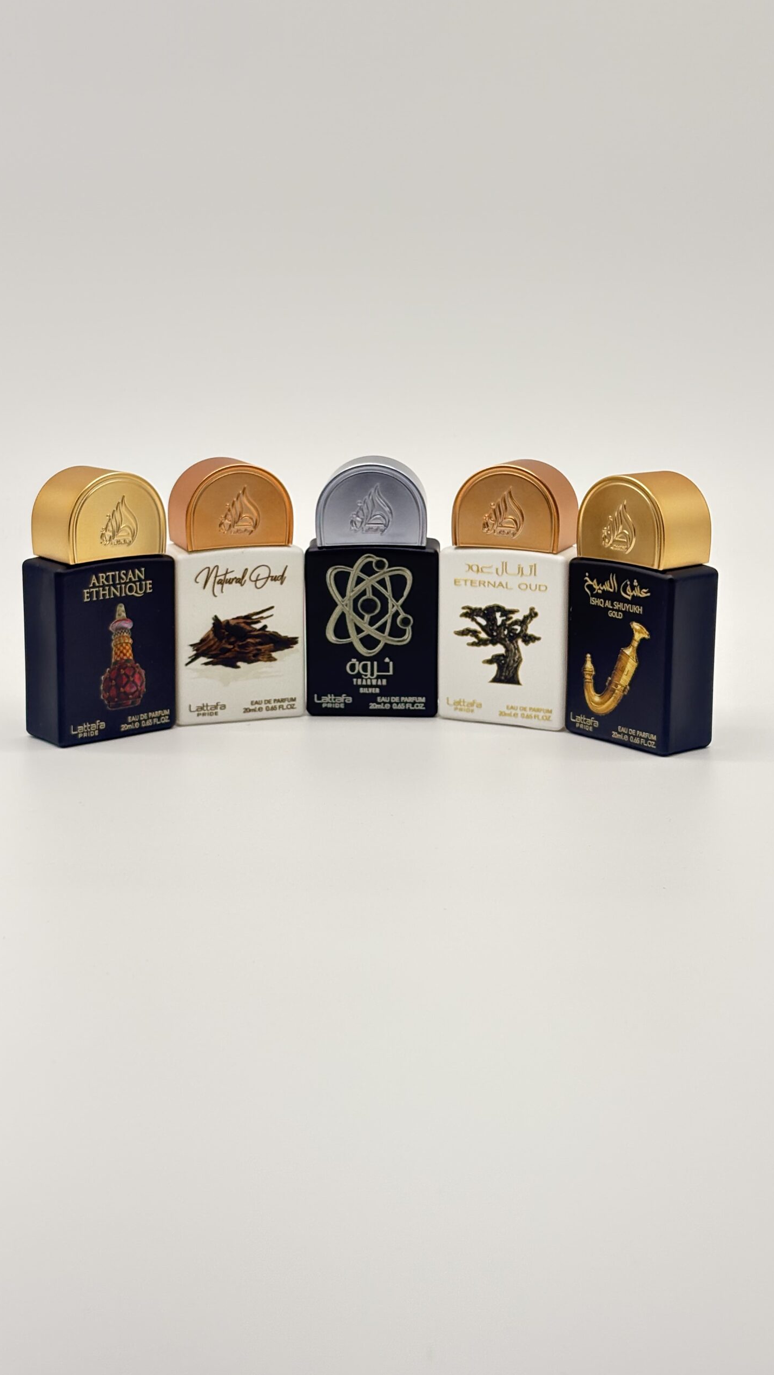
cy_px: 690
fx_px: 2080
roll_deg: +0.5
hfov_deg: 21.1
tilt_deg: -12.4
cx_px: 379
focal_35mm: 57
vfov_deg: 36.6
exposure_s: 1/369
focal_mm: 5.96
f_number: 1.6
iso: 40
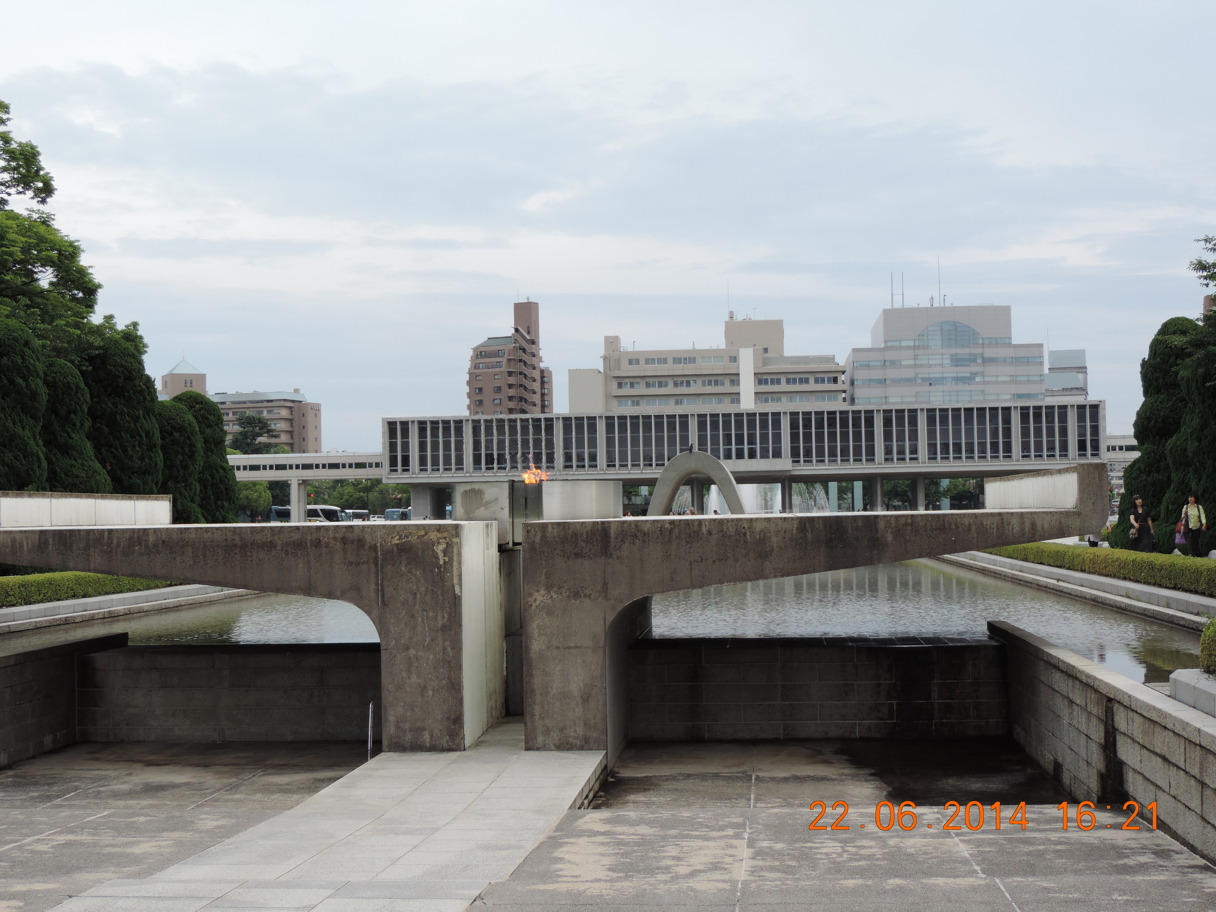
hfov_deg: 38.2
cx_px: 608
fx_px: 1756
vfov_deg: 29.1
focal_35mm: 50
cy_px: 456
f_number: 3.6
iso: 80
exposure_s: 1/400
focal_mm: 8.9
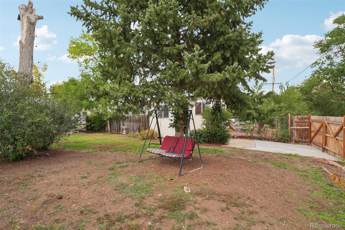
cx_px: 172
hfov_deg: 95.0
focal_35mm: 16
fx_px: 158
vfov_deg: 72.0
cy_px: 115
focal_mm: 11
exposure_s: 1/90
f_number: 8
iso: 100
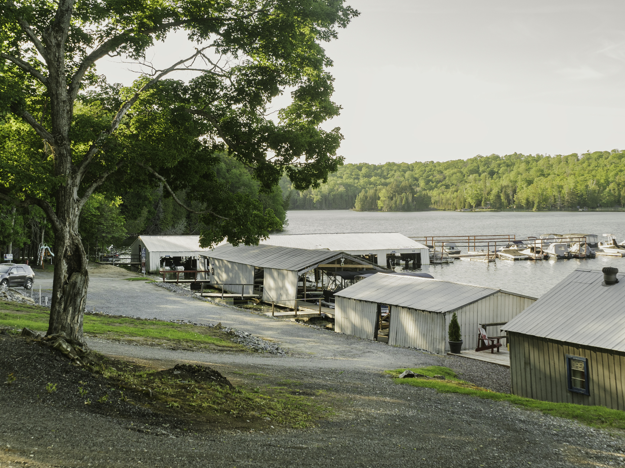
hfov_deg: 41.2
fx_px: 831
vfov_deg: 31.5
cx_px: 288
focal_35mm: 46
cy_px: 231
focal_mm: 28
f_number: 8
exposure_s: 1/125
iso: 500
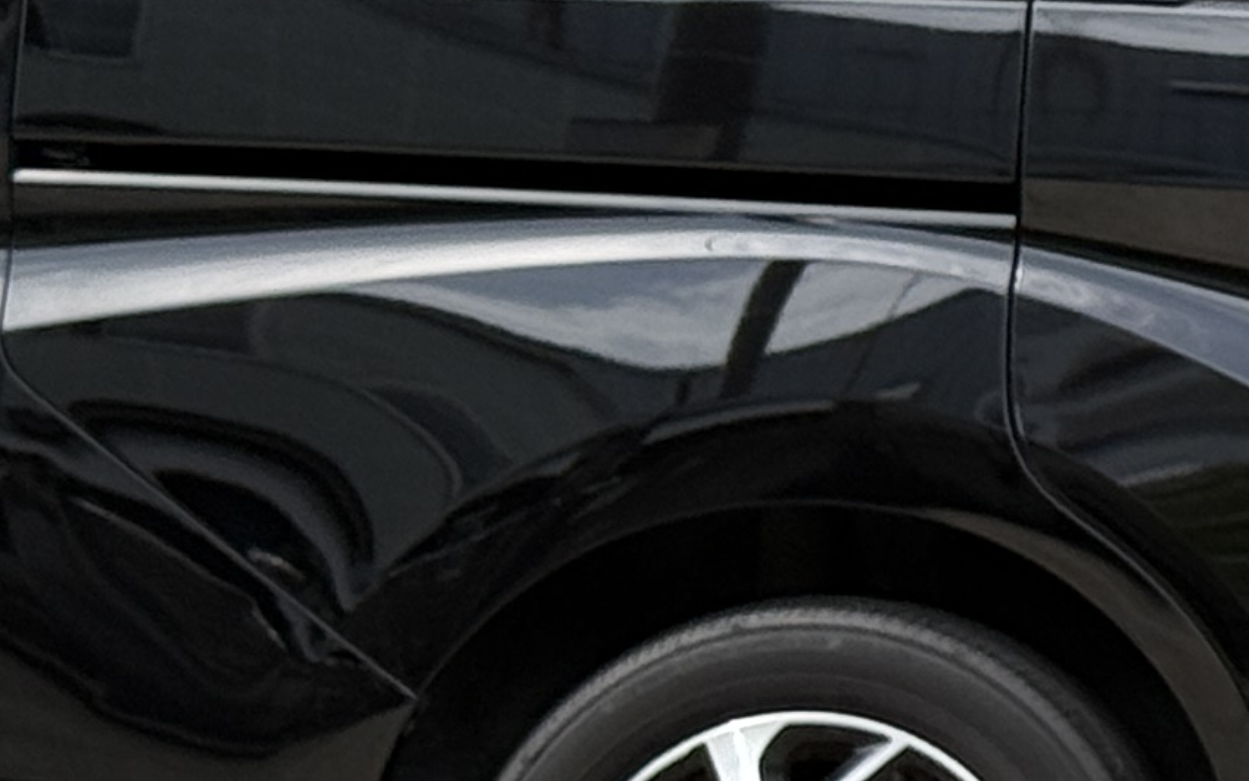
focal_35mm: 242
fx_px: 8238
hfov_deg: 8.3
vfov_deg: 5.4
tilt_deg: +2.7
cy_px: 158
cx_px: 2470
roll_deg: -1.6
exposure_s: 1/2762
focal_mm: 6.76
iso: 64
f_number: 1.78
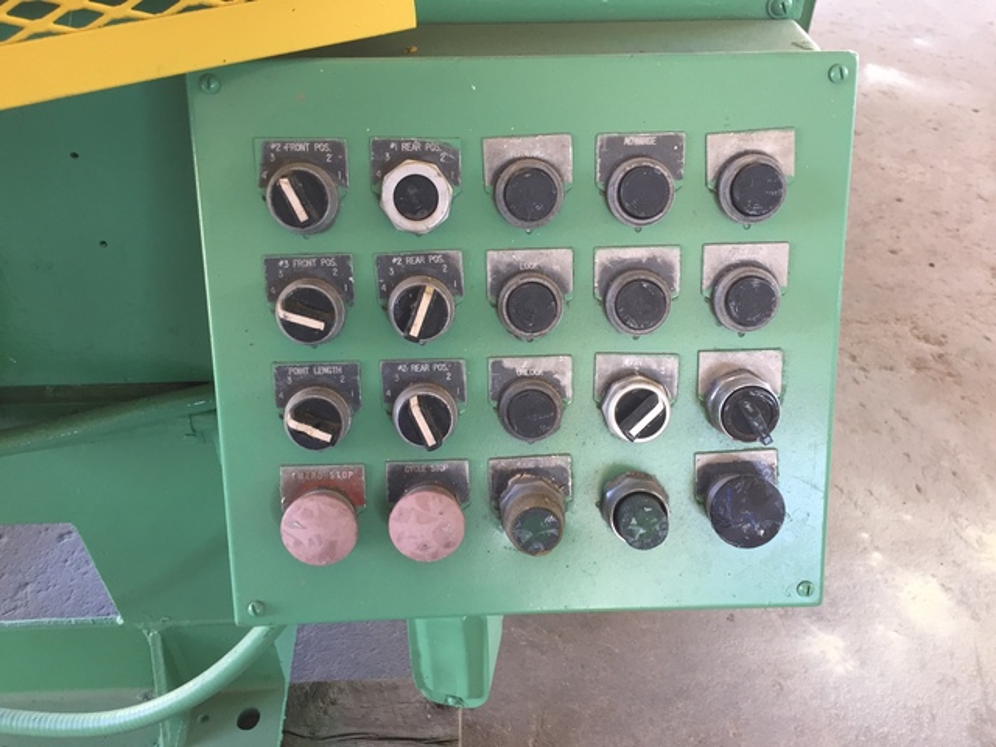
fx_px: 834
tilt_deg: -43.0
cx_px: 498
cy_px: 374
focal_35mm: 29
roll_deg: +0.6
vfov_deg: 48.2
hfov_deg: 61.7
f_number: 2.2
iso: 64
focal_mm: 4.15
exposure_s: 1/30
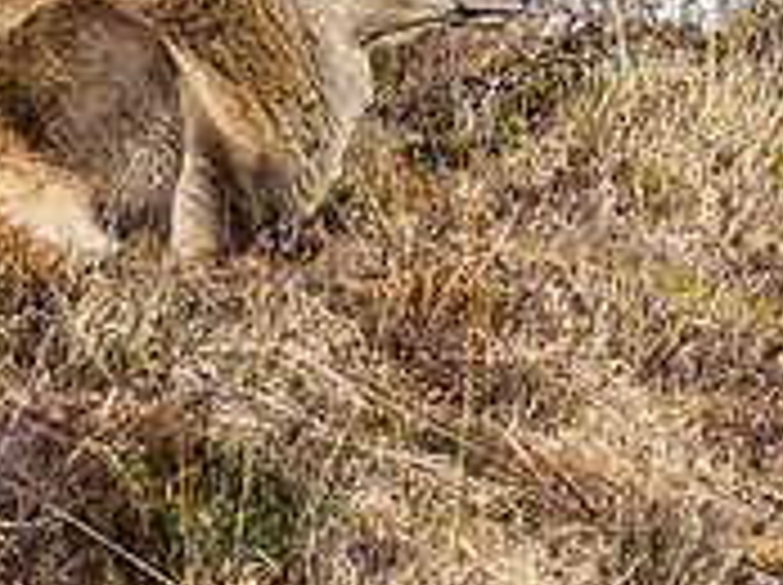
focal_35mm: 2346
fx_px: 52992
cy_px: -164
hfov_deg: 0.8
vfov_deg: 0.6
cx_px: 1345
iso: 200
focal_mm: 300
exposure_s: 1/1000
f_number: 5
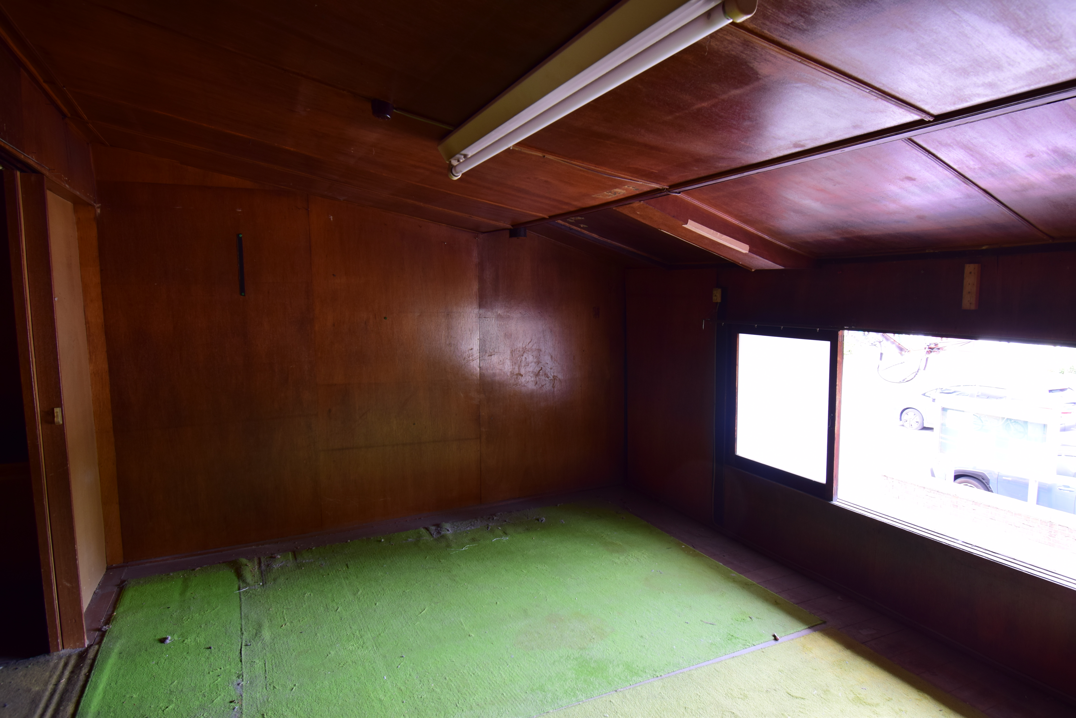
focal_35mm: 21
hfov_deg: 81.2
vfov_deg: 59.5
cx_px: 538
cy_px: 359
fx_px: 628
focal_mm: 14
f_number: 6.7
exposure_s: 1/1.5
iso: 100
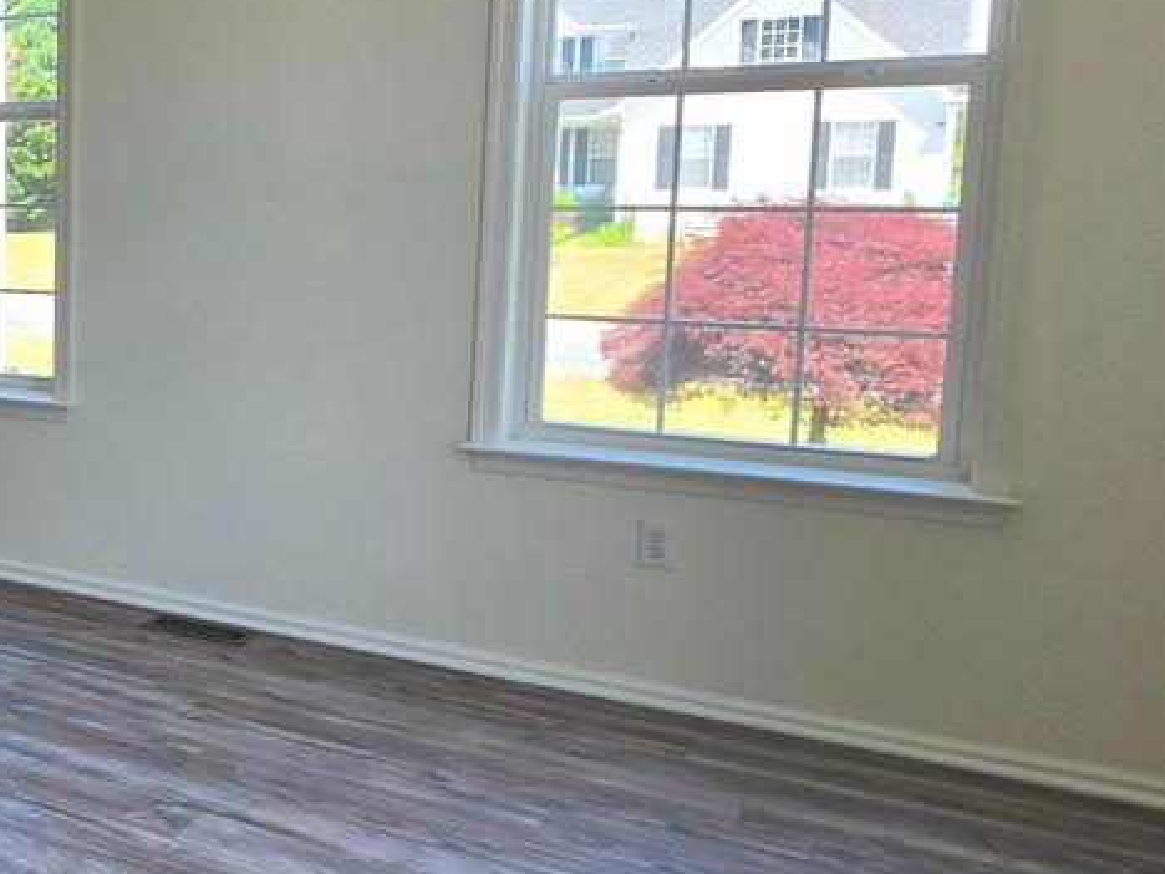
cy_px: 371
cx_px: -371
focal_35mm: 40
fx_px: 1346
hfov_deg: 33.4
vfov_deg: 35.9
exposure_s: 1/291
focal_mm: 2.2
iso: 32
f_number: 1.9
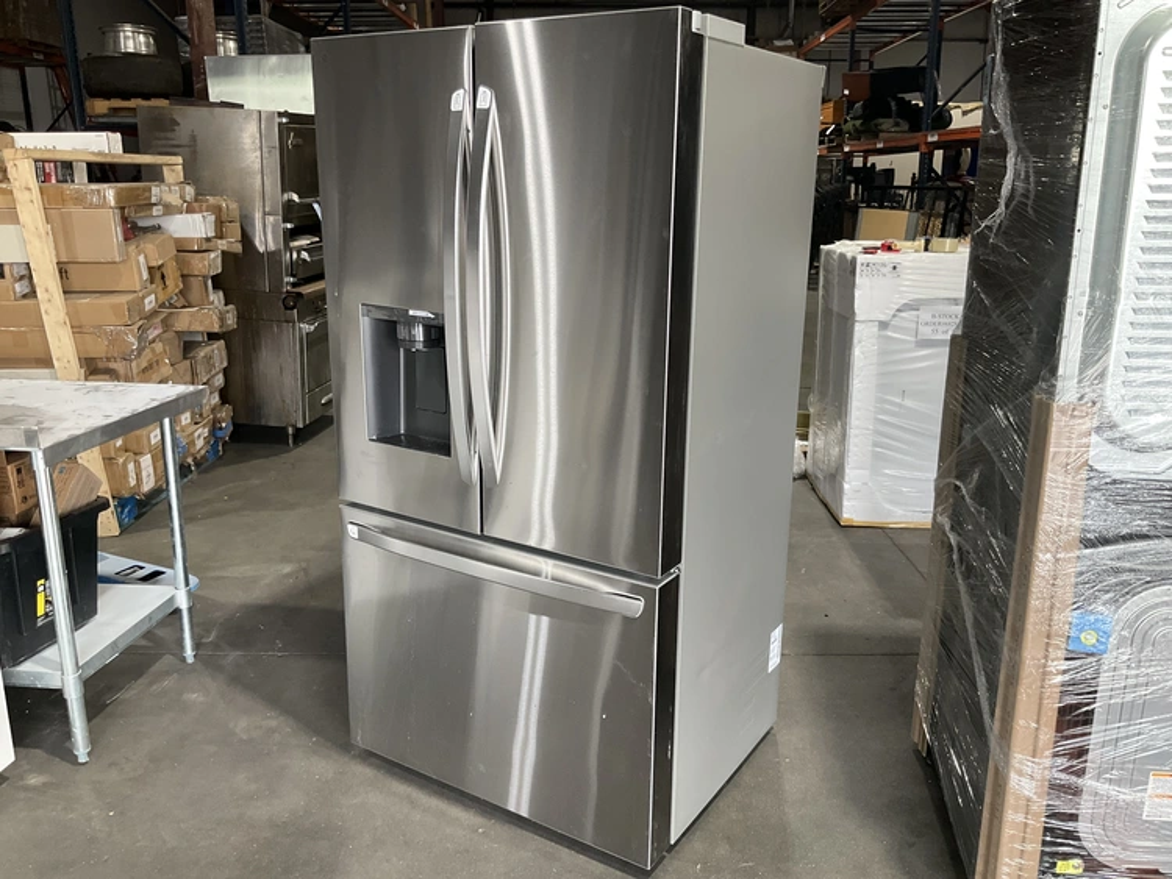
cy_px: 440
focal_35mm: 29
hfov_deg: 61.6
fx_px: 982
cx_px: 586
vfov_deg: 48.3
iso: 80
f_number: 1.8
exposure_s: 1/60
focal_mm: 3
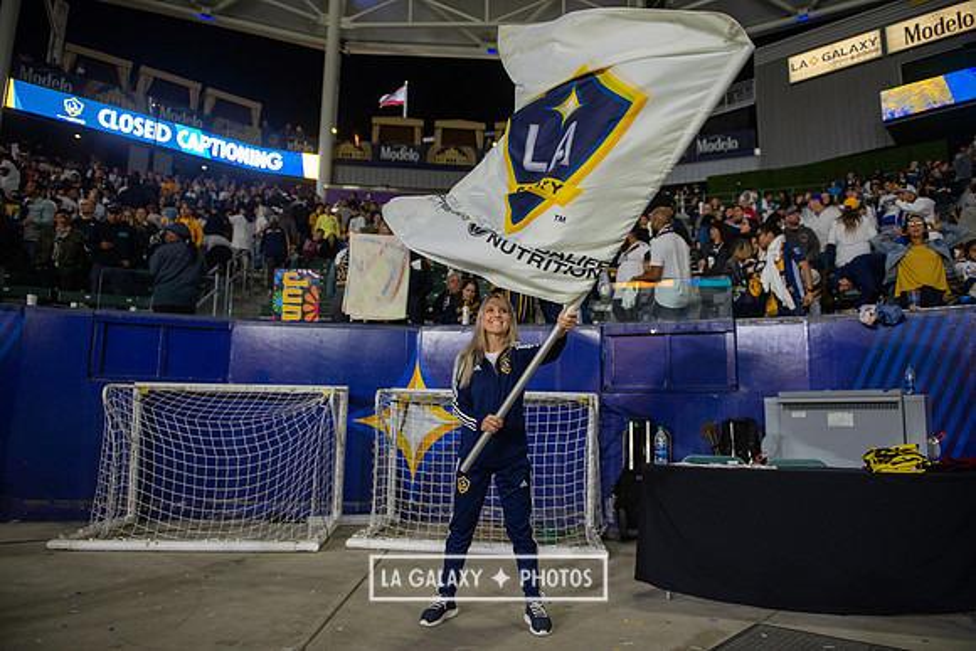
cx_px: 488
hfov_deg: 73.7
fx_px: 651
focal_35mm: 24
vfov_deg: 53.2
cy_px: 326
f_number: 2.8
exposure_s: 1/640
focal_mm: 24
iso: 1600
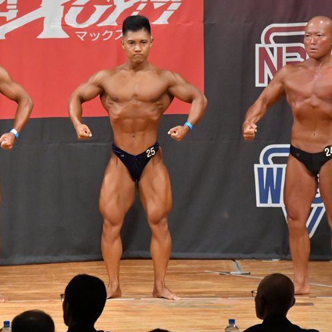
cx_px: 104
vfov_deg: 4.6
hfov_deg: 4.6
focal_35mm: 377
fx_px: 4091
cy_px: 165
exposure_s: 1/400
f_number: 5.6
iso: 11400
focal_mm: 190
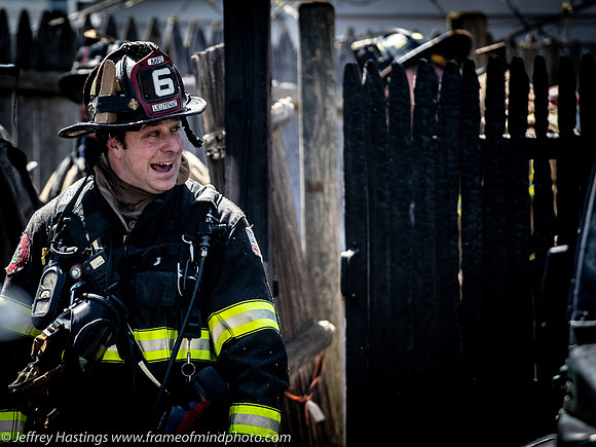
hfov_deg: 5.1
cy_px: 191
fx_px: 6656
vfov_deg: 3.8
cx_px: 197
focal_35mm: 387
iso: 1000
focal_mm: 200
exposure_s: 1/2500
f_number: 3.5
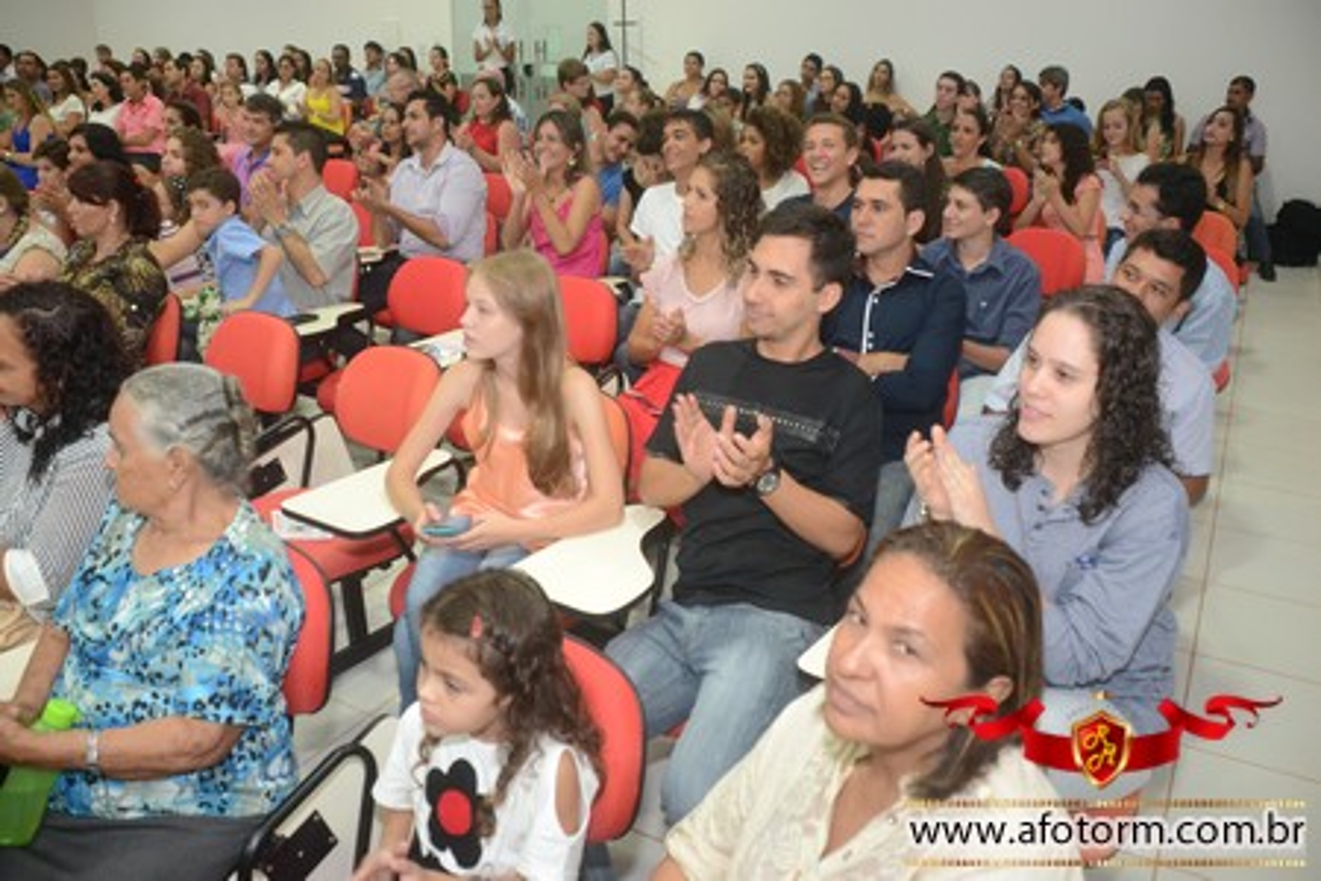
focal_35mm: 30
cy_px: 440
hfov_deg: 61.9
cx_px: 660
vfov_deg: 43.6
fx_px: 1101
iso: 1600
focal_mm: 20
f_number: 3.5
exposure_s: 1/100
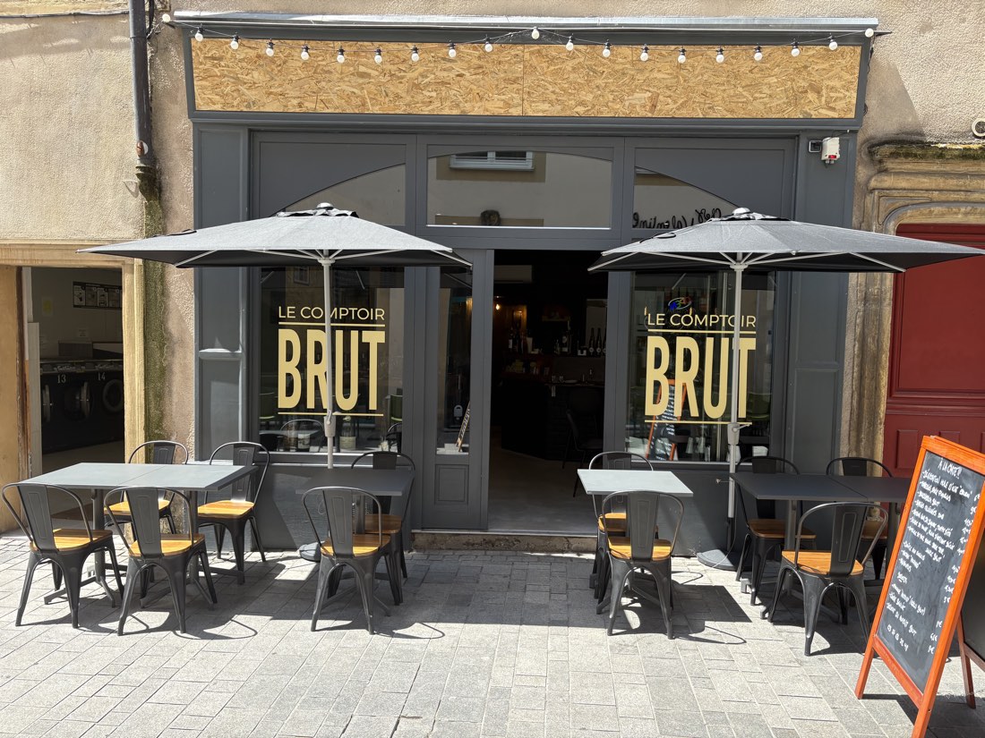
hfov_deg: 67.3
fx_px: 740
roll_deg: -1.2
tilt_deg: -2.1
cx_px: 492
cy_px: 369
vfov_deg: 53.1
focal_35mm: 26
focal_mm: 5.96
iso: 50
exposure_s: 1/607
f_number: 1.6
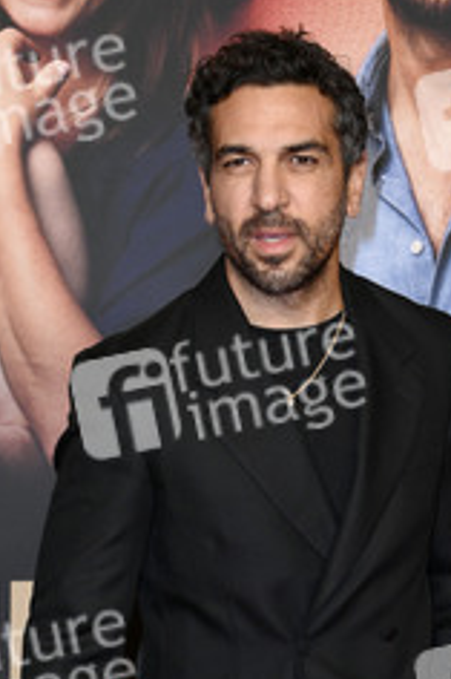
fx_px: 2616
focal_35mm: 139
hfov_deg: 9.8
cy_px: 535
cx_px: 302
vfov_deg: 14.7
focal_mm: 82
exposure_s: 1/250
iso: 1250
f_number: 5.6
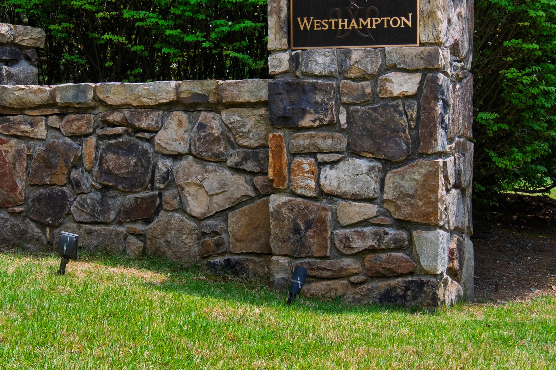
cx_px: 224
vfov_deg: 19.5
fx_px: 1074
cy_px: 102
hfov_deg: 29.0
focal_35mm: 70
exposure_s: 1/50
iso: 100
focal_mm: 15
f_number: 8
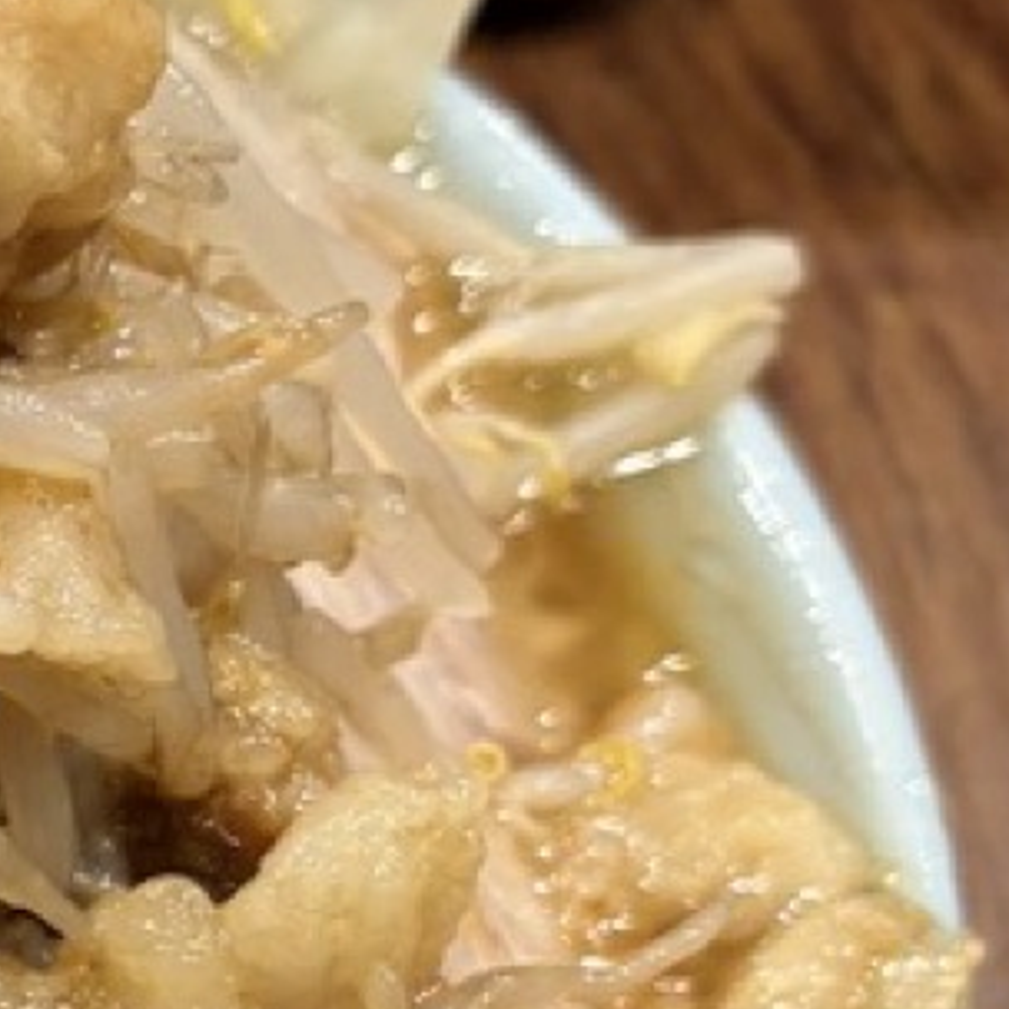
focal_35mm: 121
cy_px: 966
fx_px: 3990
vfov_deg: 14.2
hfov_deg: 13.2
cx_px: -730
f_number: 1.6
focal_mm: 5.96
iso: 160
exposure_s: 1/50
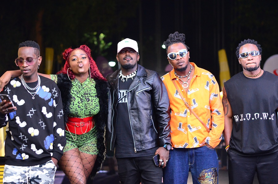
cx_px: 139
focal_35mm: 75
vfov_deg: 18.1
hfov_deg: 27.0
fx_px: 578
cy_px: 92
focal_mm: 50
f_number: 2.2
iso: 2500
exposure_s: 1/250
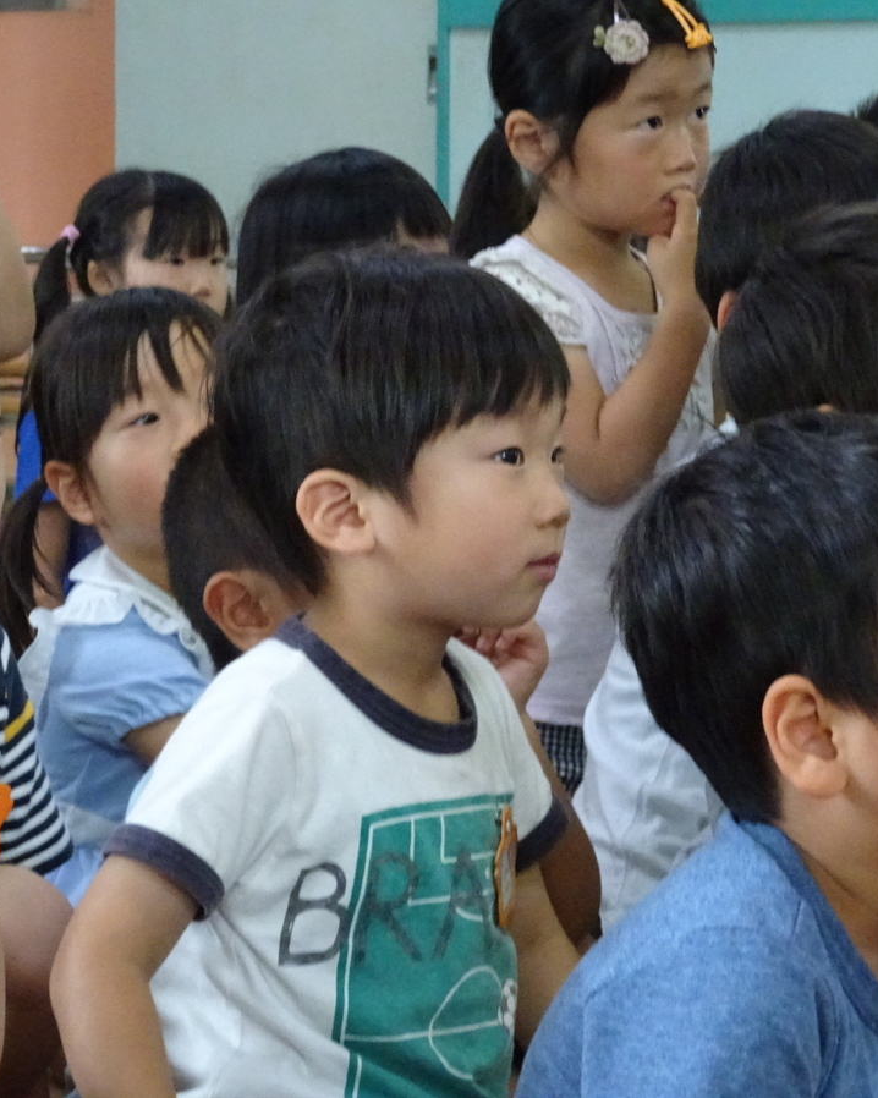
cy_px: 549
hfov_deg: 11.3
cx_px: 432
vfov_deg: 14.1
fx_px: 4452
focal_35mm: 137
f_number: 5
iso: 1250
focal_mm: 17.97
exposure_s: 1/80
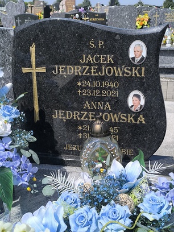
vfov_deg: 41.2
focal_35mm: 46
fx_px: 308
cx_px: 87
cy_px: 116
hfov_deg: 31.5
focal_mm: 6.14
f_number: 1.65
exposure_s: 1/1354
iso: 50
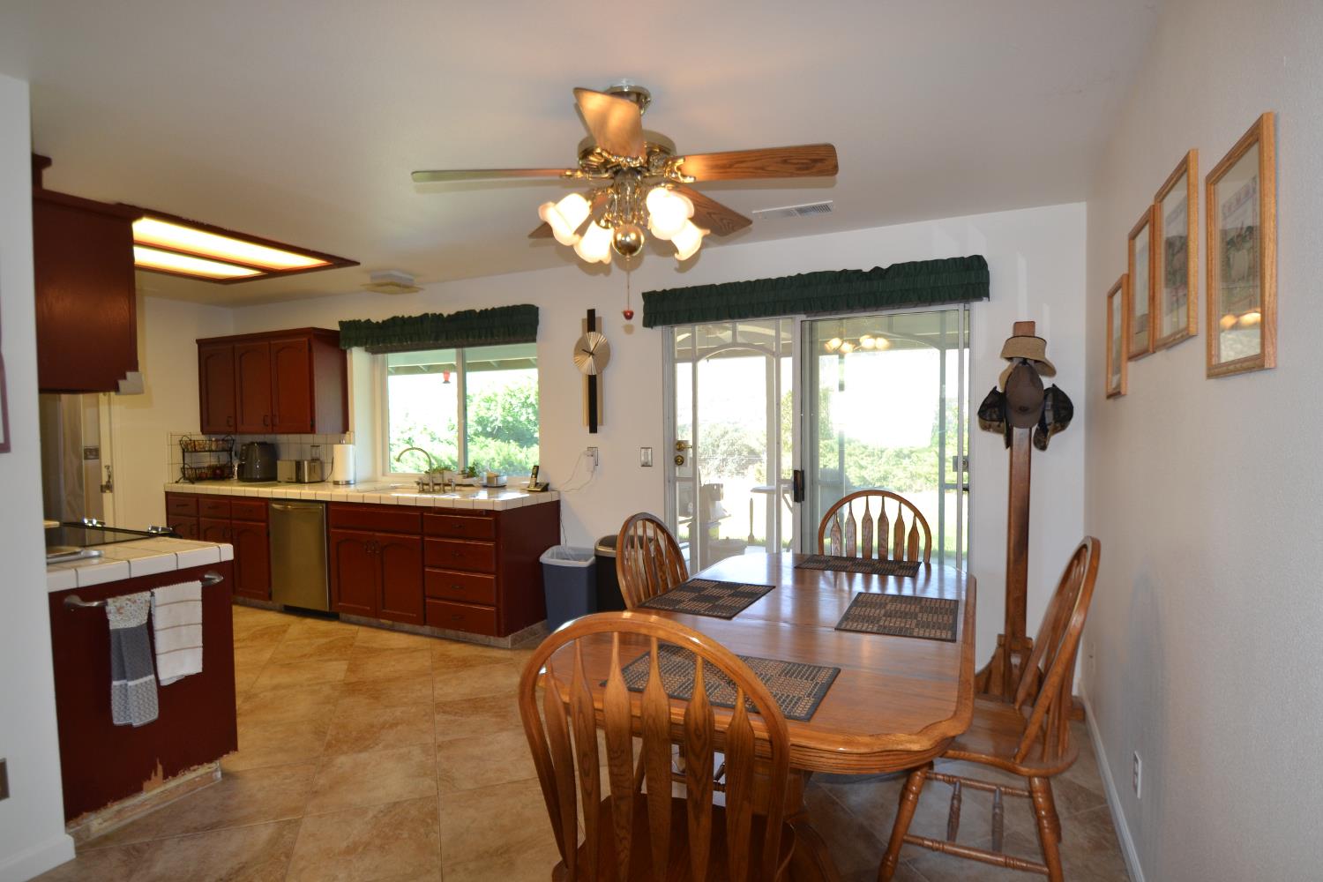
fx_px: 661
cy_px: 441
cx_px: 662
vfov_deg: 67.4
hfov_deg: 90.0
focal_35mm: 18
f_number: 3.8
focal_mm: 12
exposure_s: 1/60
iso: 400
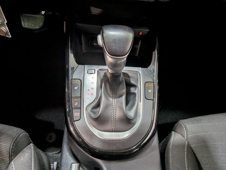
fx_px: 157
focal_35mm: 24
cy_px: 85
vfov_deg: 56.8
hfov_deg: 71.6
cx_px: 113
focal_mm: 4.53
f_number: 1.7
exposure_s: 1/120
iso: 38
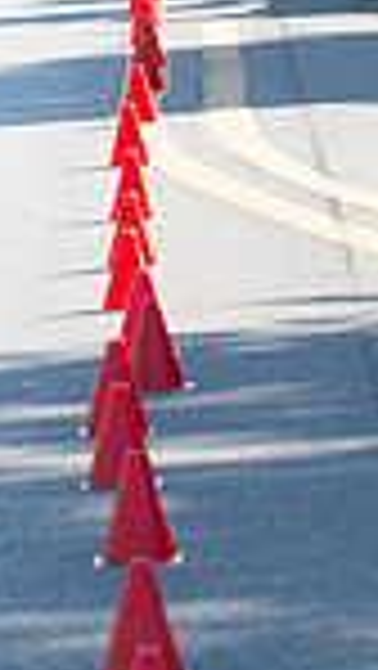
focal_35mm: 518
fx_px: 9214
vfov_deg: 4.2
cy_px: -152
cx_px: 254
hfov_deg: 2.3
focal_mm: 90
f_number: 7.1
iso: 200
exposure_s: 1/200
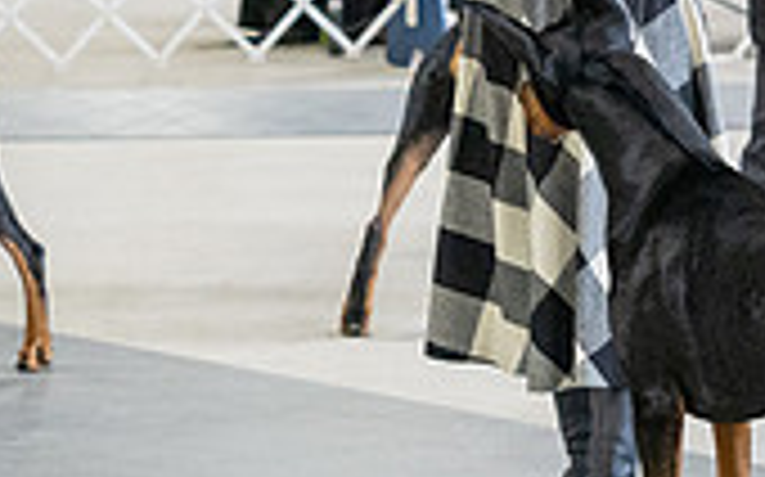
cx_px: 459
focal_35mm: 275
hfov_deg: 7.6
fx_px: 5730
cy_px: -74
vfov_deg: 4.8
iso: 6400
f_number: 4
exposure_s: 1/320
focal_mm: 79
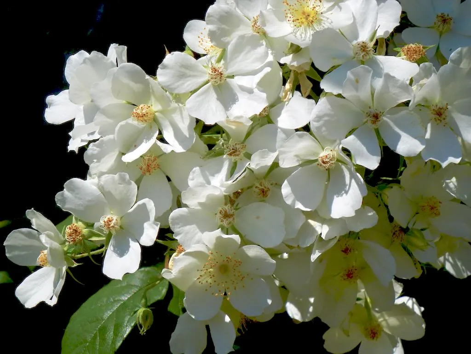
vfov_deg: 9.8
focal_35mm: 152
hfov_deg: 13.0
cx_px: 236
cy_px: 177
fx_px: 2068
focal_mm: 27.4
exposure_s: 1/897
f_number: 9.2
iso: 160
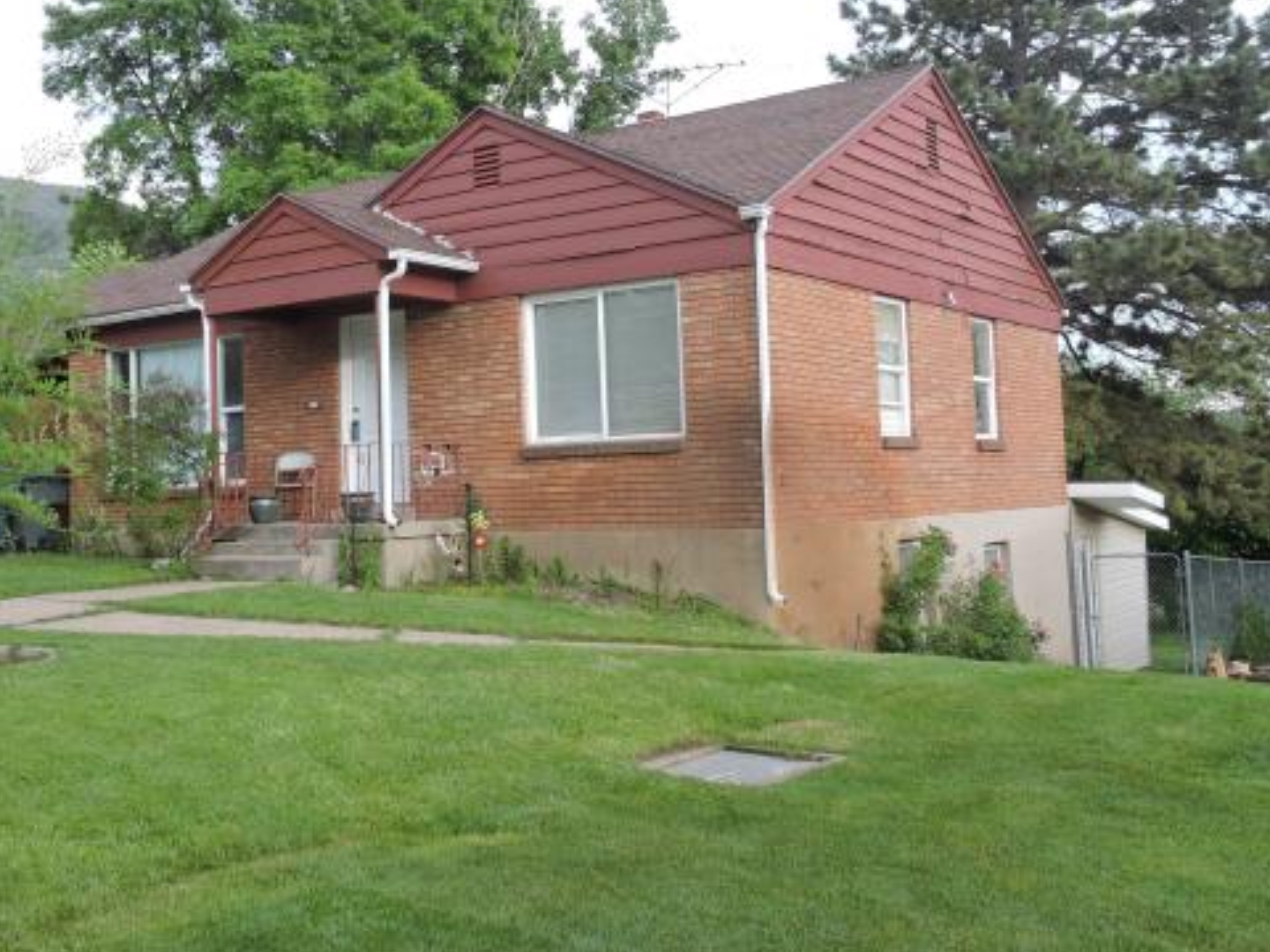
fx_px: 1468
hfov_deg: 46.3
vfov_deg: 35.8
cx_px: 466
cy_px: 381
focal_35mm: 40
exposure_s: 1/160
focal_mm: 5.4
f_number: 3.5
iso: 100
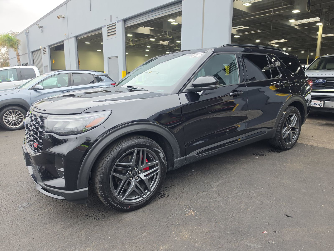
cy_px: 126
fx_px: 222
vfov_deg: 58.9
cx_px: 167
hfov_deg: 73.9
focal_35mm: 23
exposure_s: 1/134
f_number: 1.4
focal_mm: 6.5
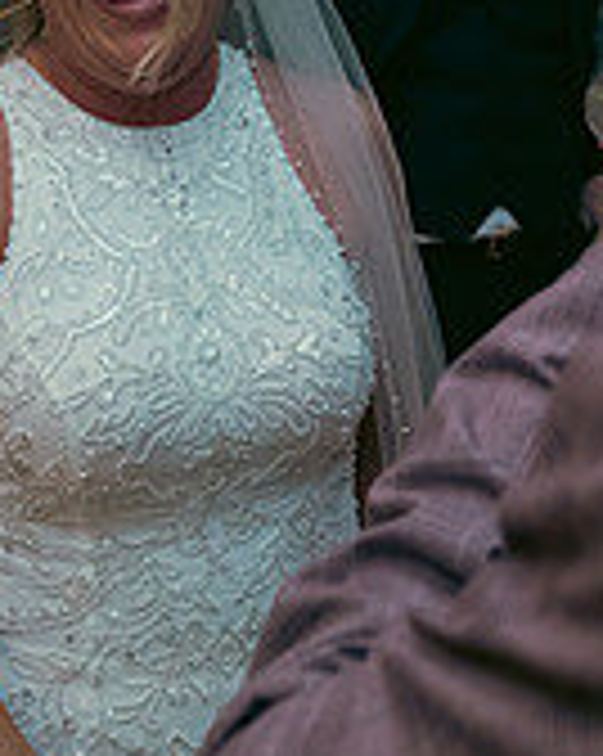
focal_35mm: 78
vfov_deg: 23.9
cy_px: 106
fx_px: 1743
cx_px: 423
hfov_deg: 19.5
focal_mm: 24
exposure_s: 1/160
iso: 800
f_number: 3.5
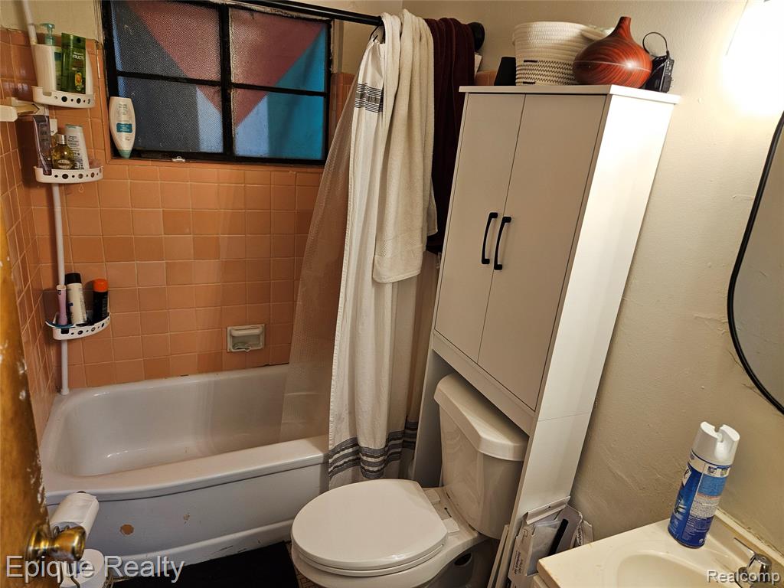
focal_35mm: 23
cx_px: 392
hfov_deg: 73.9
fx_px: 521
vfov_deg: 58.9
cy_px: 294
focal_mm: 5.4
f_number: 1.8
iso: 100
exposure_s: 1/120
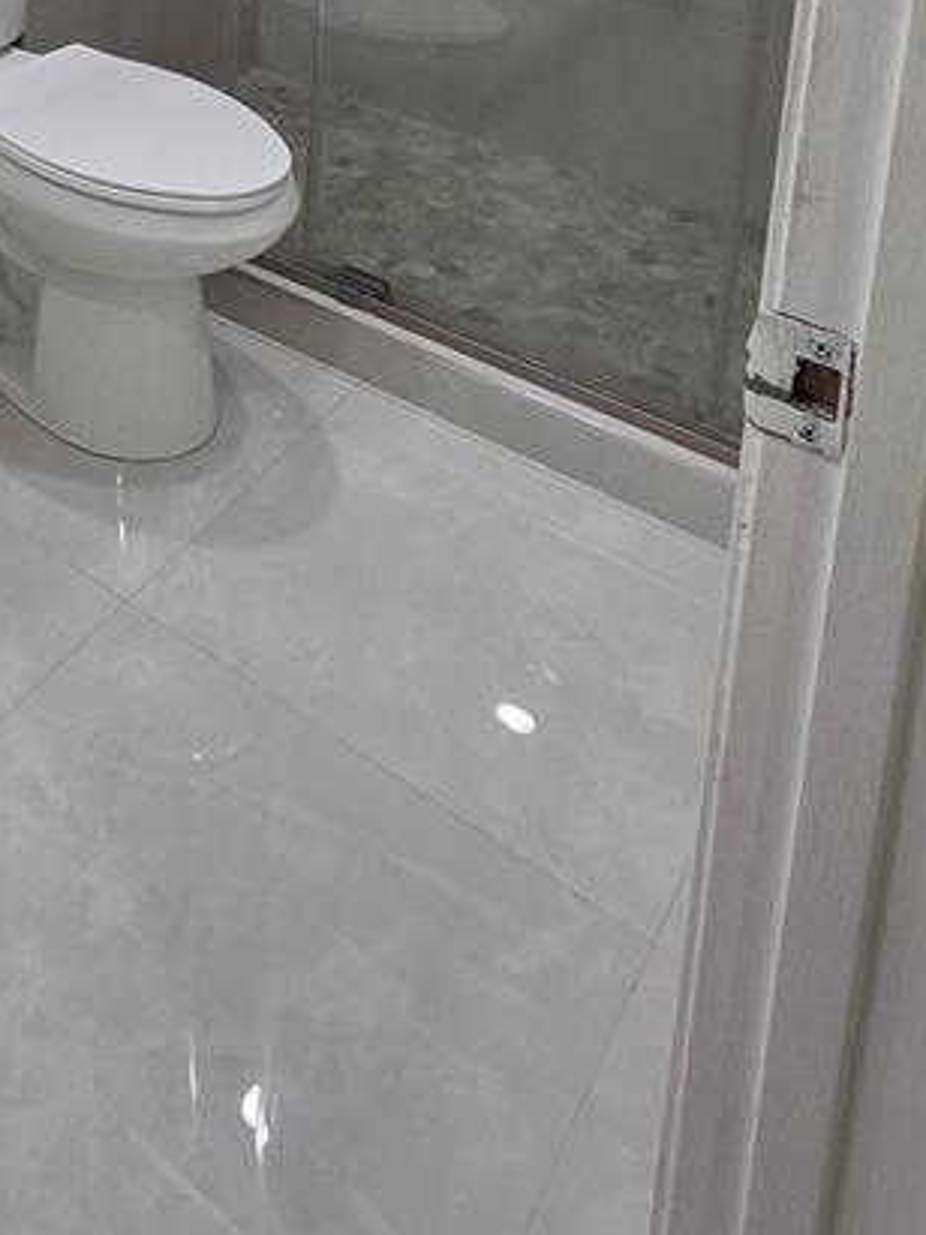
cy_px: -228
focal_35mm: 38
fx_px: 1356
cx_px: -21
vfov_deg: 37.6
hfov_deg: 34.0
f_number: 1.9
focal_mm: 2.2
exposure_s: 1/120
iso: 100
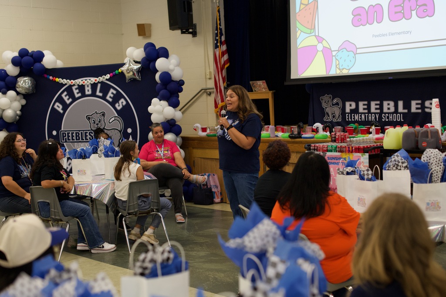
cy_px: 148
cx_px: 223
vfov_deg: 26.9
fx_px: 619
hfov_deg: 39.6
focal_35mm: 50
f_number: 2.8
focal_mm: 50
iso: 2000
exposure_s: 1/400
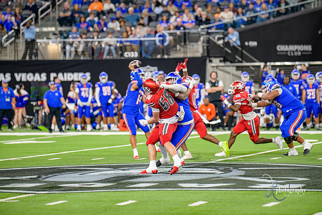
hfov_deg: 10.5
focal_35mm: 195
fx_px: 1744
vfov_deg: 7.0
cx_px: 161
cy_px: 108
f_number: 2.8
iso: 1000
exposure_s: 1/400
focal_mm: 195
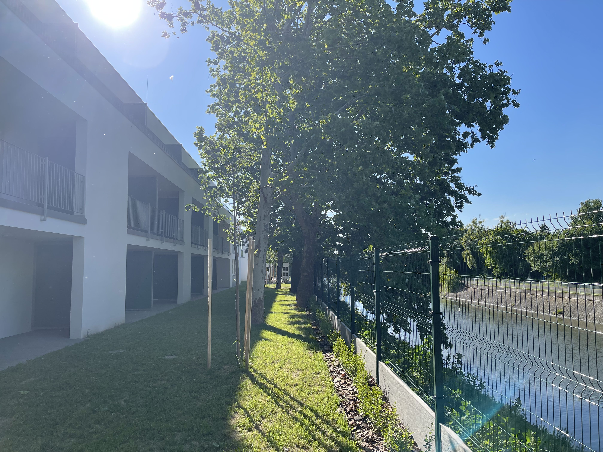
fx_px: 435
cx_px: 302
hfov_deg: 69.4
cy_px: 226
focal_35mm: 25
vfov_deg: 54.9
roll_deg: +0.7
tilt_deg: +4.2
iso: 32
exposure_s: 1/2660
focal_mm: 5.1
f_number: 1.6
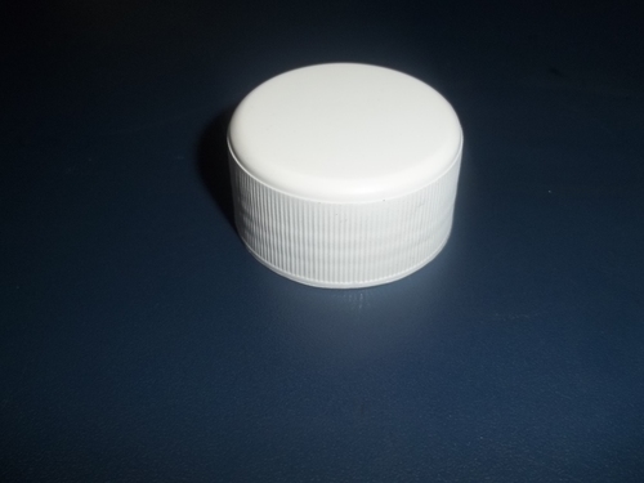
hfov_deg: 51.4
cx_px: 322
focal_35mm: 36
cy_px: 242
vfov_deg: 39.7
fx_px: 670
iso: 64
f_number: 3.1
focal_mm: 6.5
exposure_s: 1/30
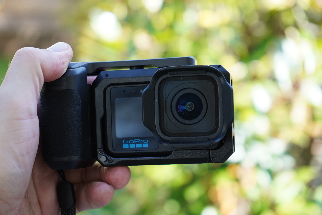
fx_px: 626
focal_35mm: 70
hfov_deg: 28.8
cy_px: 108
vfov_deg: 19.5
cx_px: 161
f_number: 5.6
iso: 250
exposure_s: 1/80
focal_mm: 70
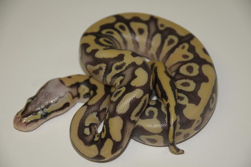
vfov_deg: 9.1
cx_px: 126
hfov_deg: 13.7
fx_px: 1045
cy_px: 84
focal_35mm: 150
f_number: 5.6
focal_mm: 100
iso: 200
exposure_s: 1/60
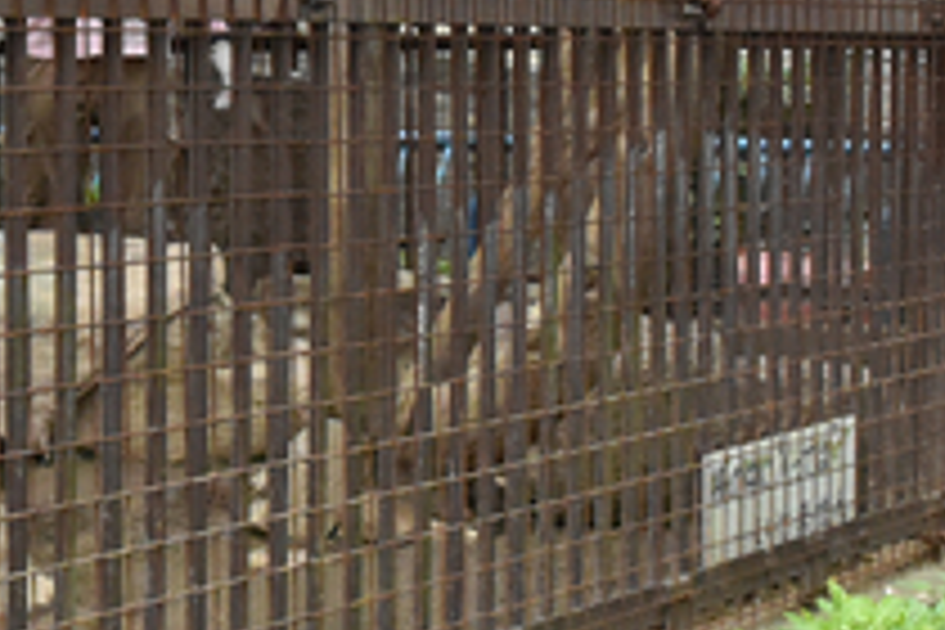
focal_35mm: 126
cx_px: 158
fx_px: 3307
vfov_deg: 10.9
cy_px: 436
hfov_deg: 16.1
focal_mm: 22
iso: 4000
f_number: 11
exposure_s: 1/500
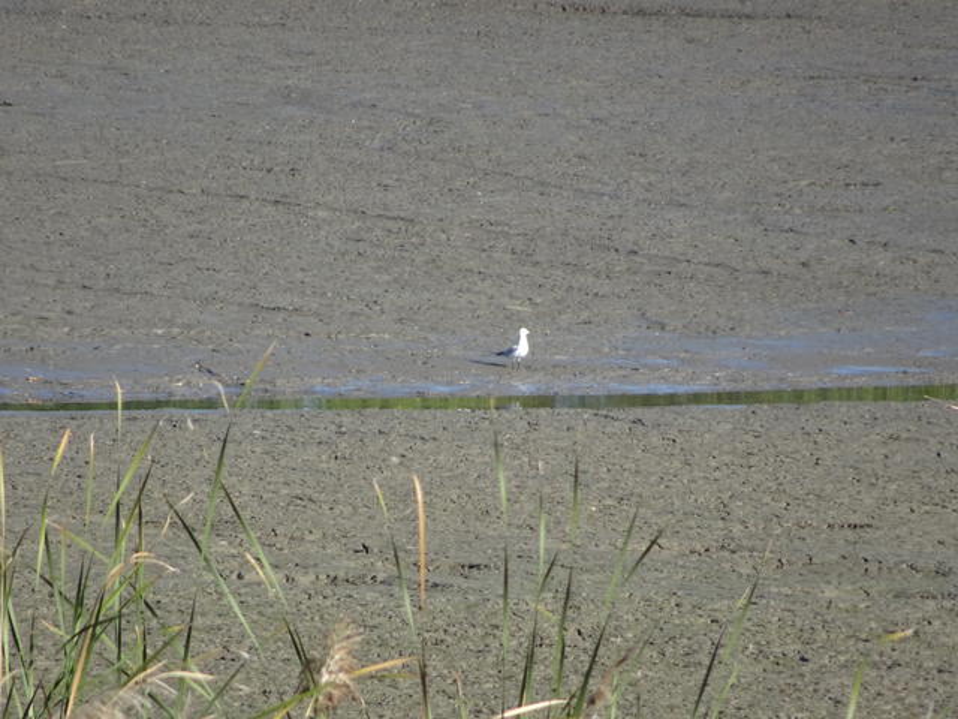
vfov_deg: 2.1
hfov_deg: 2.8
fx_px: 19871
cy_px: 360
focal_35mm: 718
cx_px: 479
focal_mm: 122.7
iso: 100
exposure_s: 1/250
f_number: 6.3
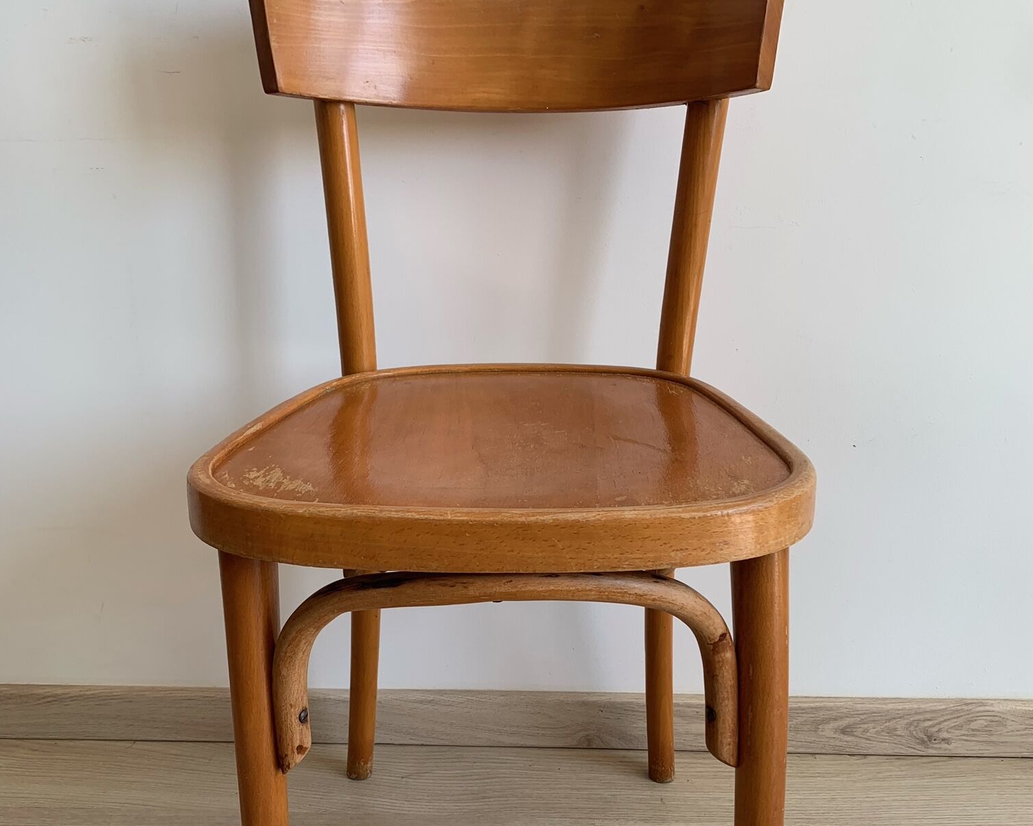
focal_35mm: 34
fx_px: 1039
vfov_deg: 43.2
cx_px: 518
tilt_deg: -19.4
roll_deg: +1.3
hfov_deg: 52.8
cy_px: 493
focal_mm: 4.25
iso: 25
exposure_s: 1/144
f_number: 1.8
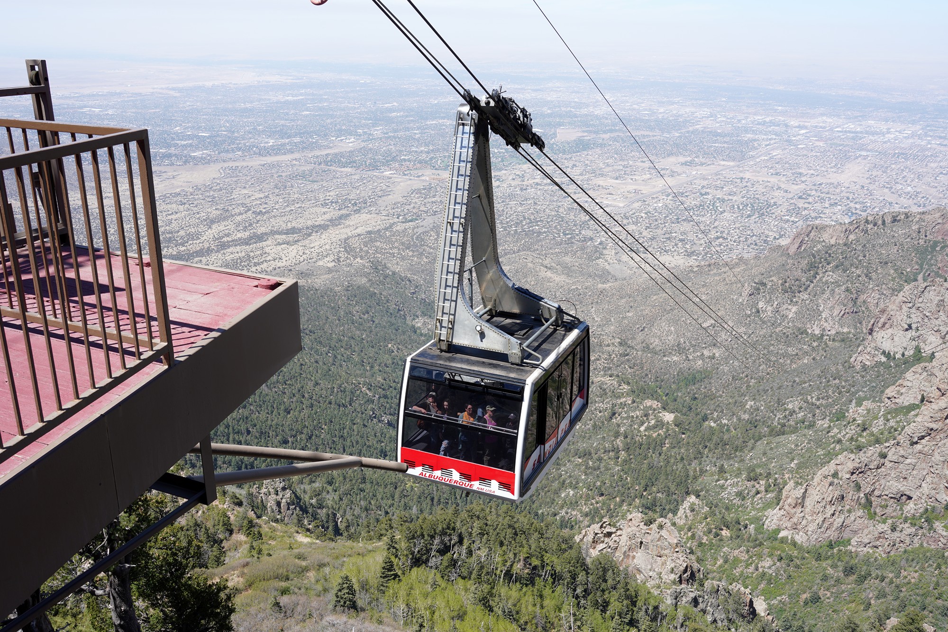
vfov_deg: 41.1
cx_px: 474
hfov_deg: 58.7
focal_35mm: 32
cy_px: 316
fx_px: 843
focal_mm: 32
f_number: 11
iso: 100
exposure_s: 1/100
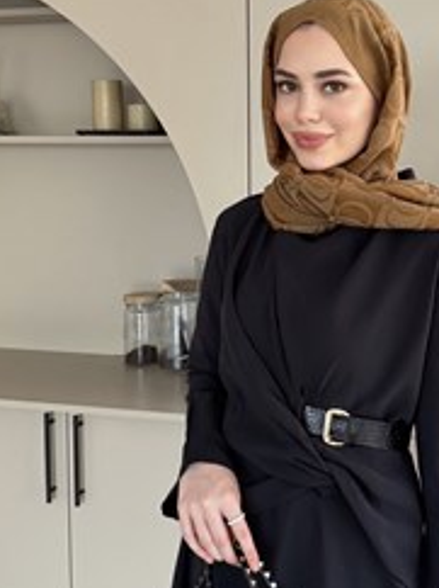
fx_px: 695
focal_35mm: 41
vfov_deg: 45.4
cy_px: 368
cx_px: 313
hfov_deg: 34.5
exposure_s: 1/60
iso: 250
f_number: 1.78
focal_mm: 6.76
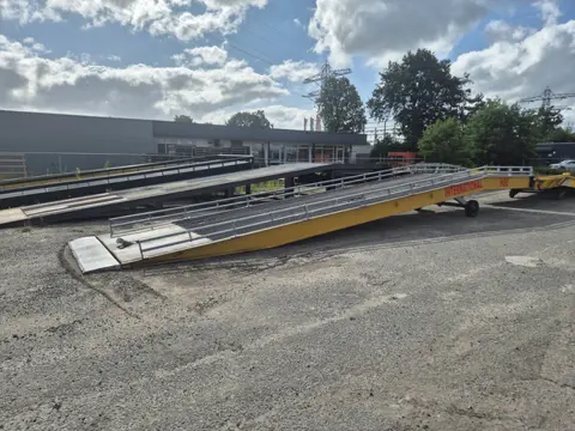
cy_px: 216
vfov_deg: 58.9
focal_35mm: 23
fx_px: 382
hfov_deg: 73.9
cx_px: 288
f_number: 1.8
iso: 25
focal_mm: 5.4
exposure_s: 1/3088
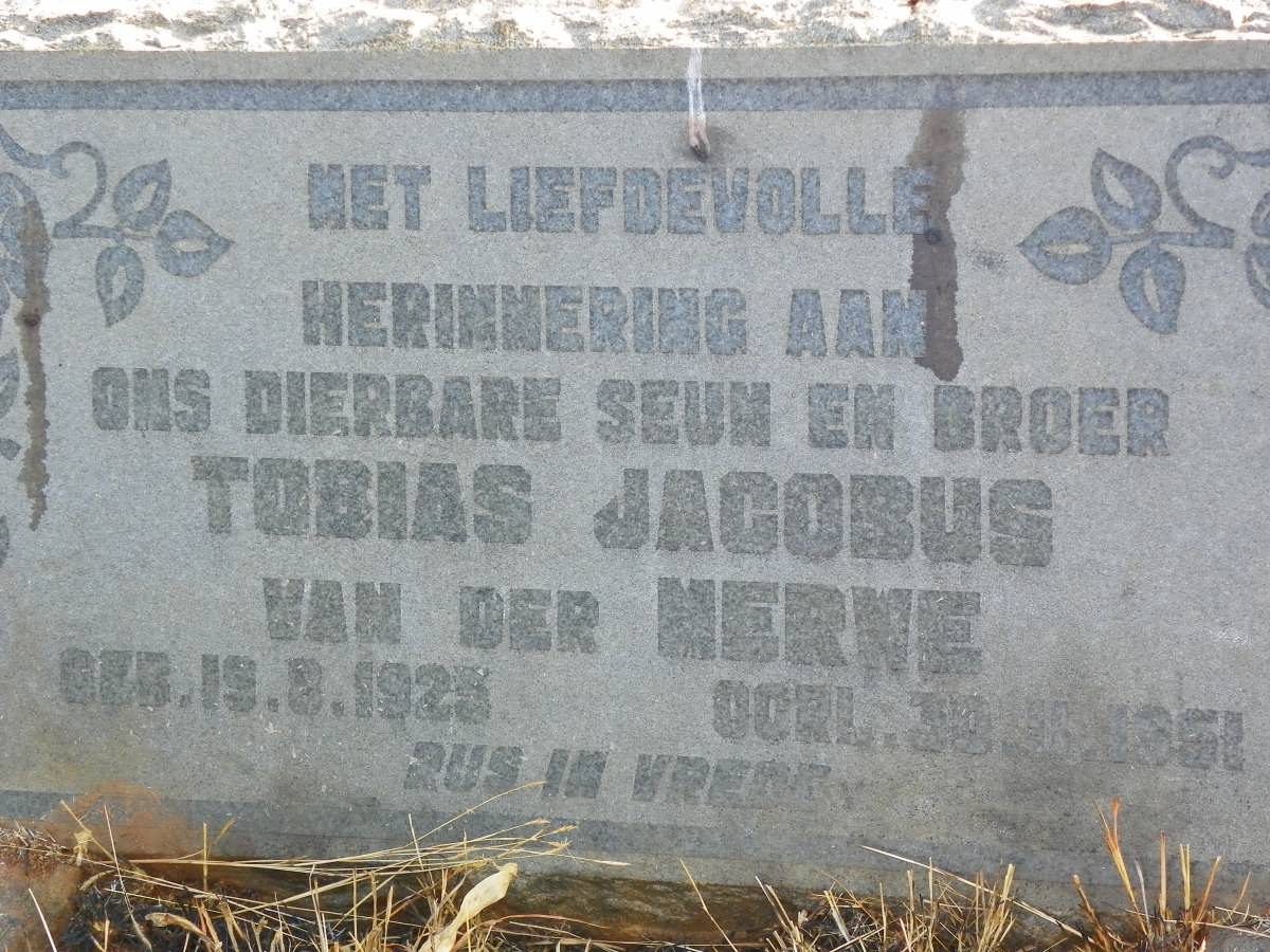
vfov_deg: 14.4
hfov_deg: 19.1
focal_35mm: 103
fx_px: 3779
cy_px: 476
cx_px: 635
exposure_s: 1/50
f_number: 4
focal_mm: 18.3
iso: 100
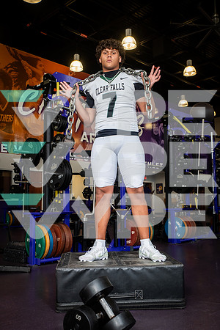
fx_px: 348
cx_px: 110
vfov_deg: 50.7
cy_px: 165
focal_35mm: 38
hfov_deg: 35.1
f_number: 7.1
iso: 800
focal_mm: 38
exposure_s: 1/250
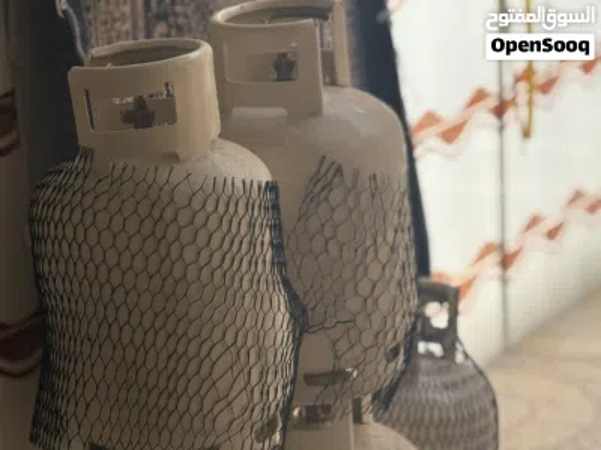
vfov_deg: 12.3
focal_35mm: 120
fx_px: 2083
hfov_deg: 16.4
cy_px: 225
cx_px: 300
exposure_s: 1/497
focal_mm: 15.66
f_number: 2.8
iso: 50
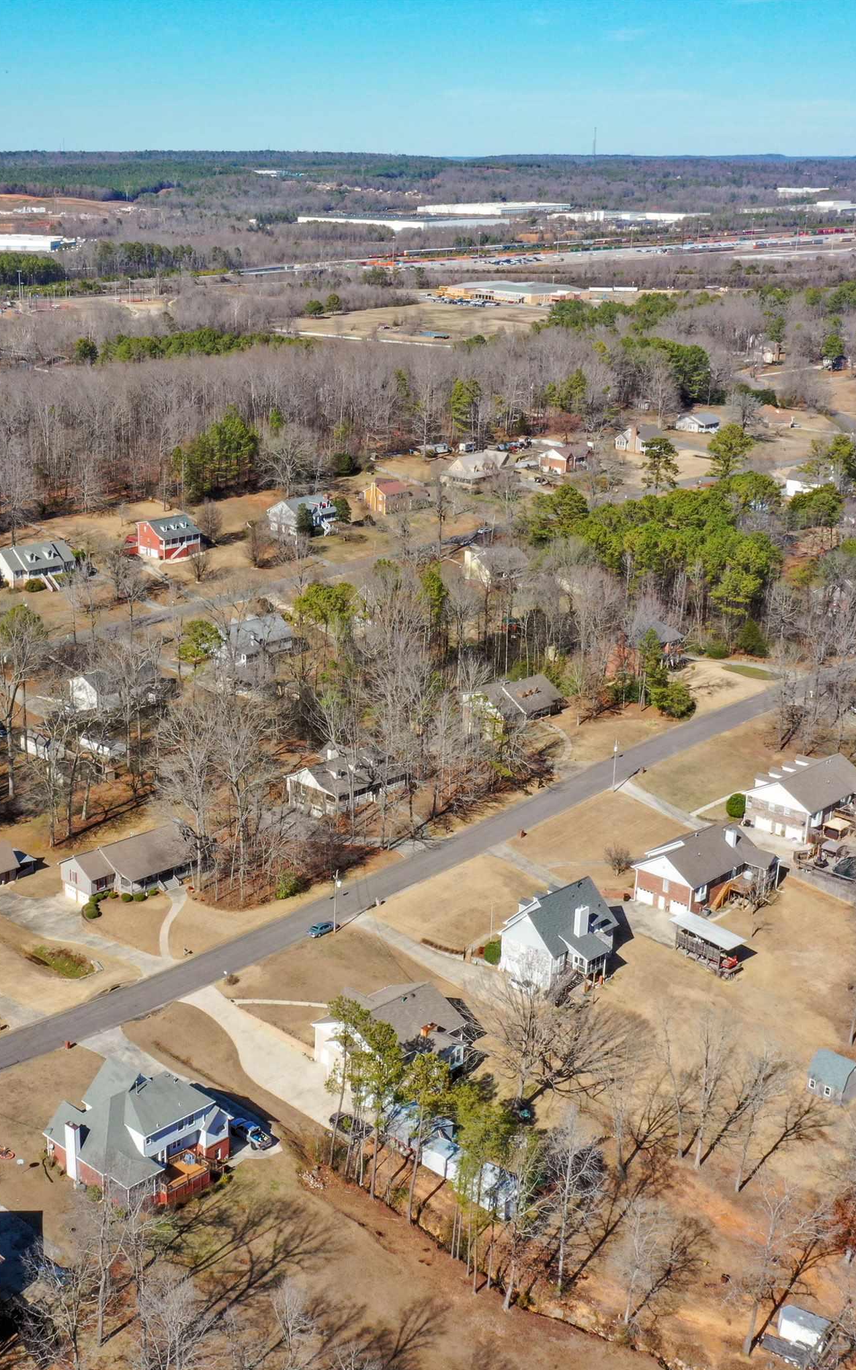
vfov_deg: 46.2
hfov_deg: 29.6
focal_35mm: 43
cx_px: 269
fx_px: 1605
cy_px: 686
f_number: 10
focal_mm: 10.26
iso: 100
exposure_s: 1/120
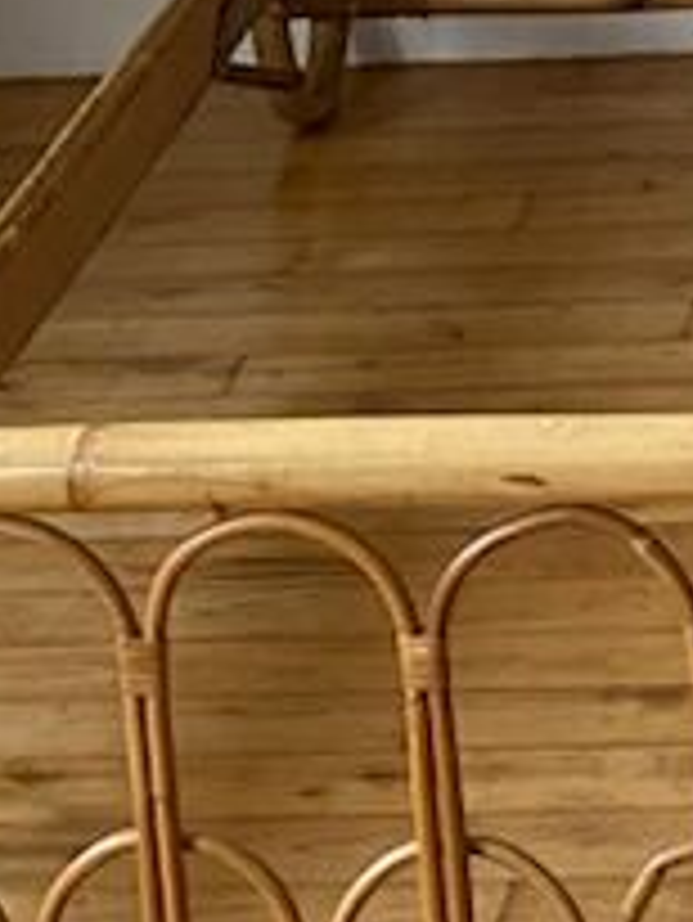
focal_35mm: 162
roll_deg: +3.4
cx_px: 1184
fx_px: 4320
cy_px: -864
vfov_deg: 11.2
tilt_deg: -6.4
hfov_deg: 8.8
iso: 100
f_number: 1.8
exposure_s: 1/57
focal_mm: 4.25
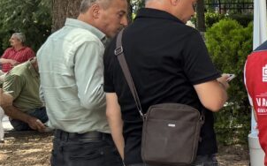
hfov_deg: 15.5
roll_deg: +1.8
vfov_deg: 12.1
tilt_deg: -4.4
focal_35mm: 108
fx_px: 785
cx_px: 530
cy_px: 70
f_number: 1.78
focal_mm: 6.76
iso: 80
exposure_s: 1/412
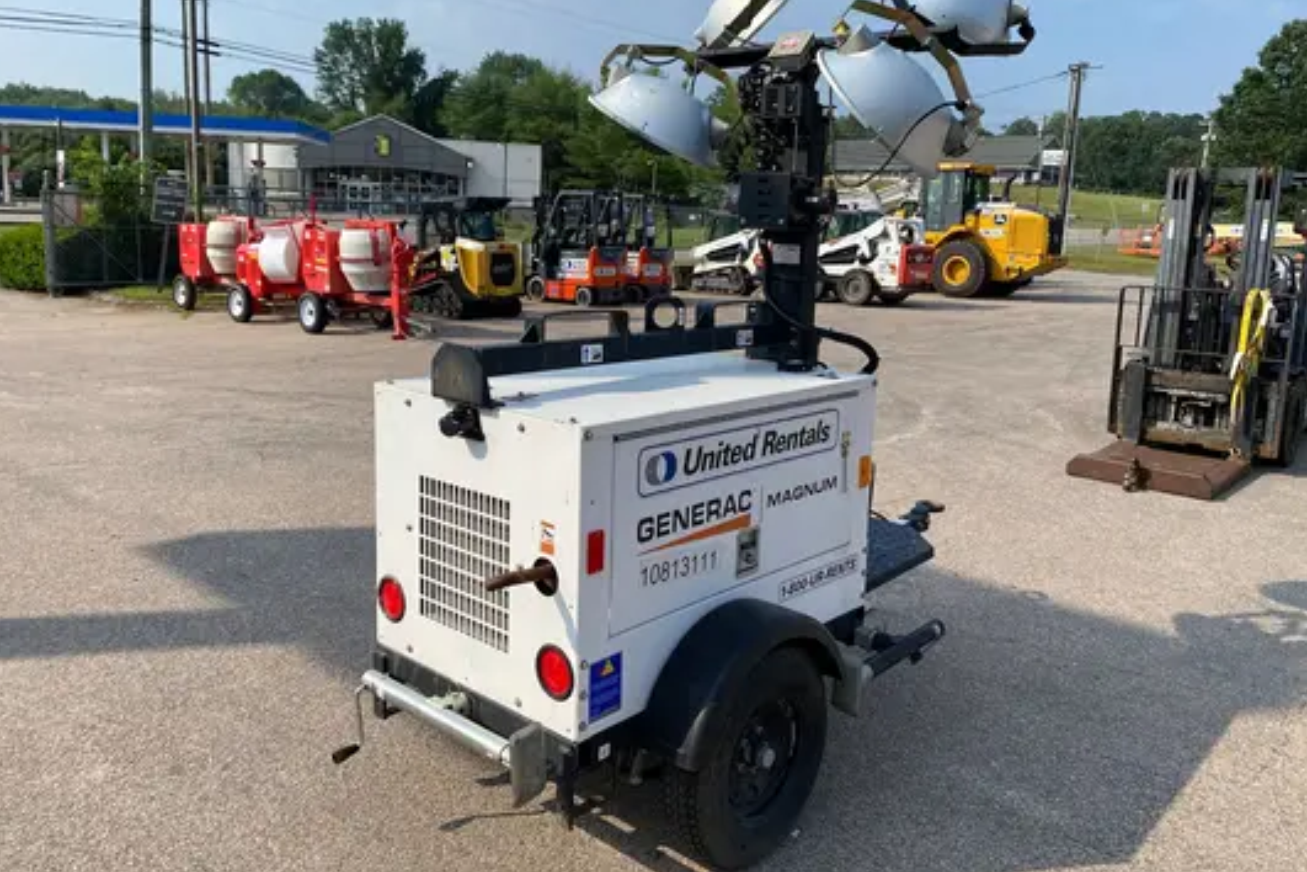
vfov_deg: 46.4
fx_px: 1016
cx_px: 647
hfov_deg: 65.5
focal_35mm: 28
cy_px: 398
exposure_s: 1/2890
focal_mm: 4.25
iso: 32
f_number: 1.8
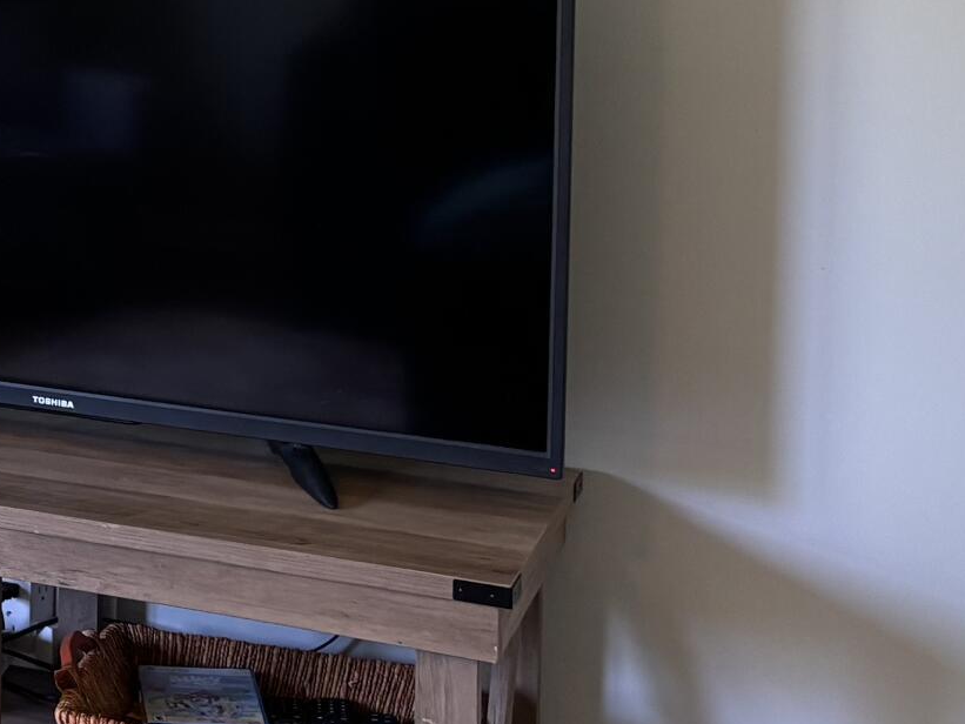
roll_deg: +0.8
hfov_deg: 17.4
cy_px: -90
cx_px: -681
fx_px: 2649
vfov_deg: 15.1
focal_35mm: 95
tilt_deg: -4.1
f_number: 1.6
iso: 125
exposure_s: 1/42
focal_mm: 5.96
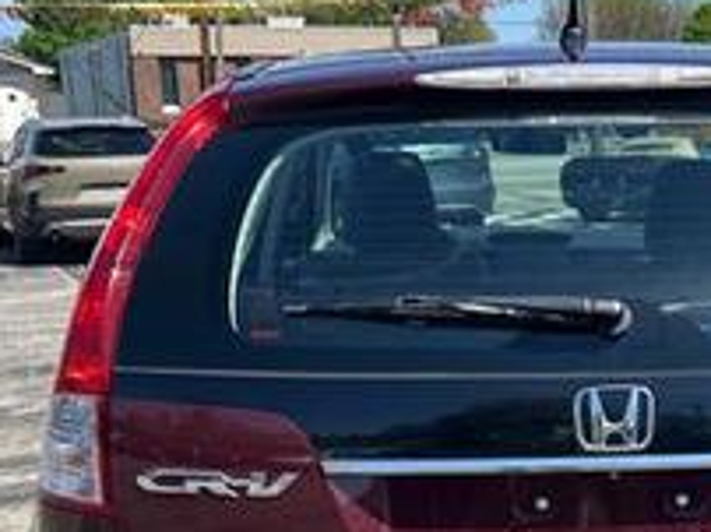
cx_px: 574
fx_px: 1333
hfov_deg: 29.2
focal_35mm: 65
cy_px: 479
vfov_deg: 22.0
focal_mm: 5.7
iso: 50
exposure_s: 1/2404
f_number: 1.5
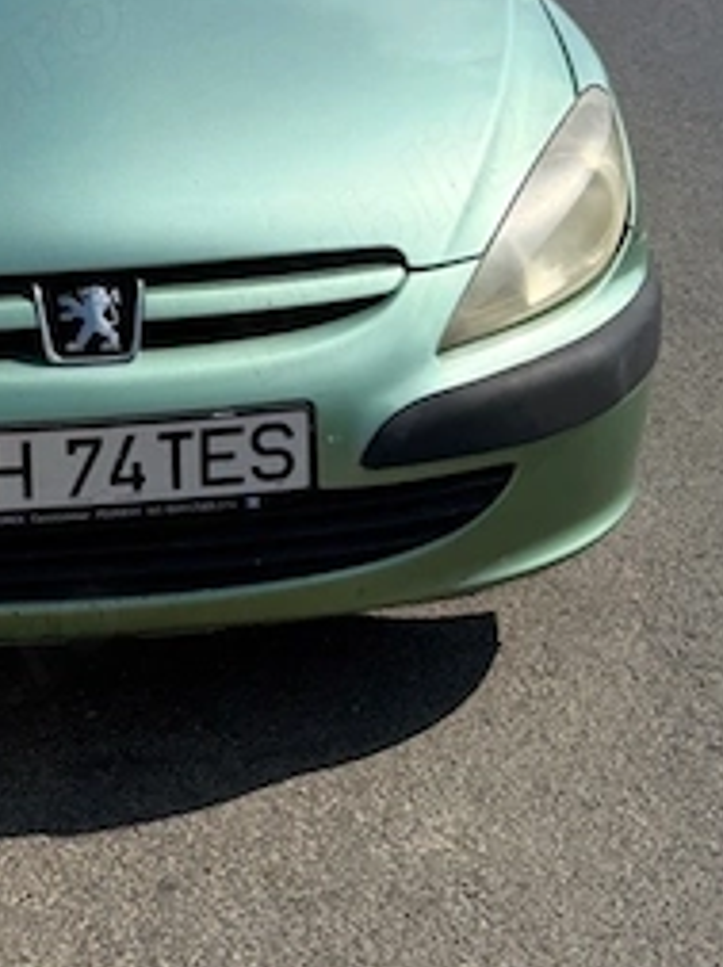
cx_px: 27
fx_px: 2122
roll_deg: -1.1
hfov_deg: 18.9
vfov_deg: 25.4
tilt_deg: -16.1
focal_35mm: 76
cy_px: 260
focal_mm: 6.76
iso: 100
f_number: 1.78
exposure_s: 1/6711
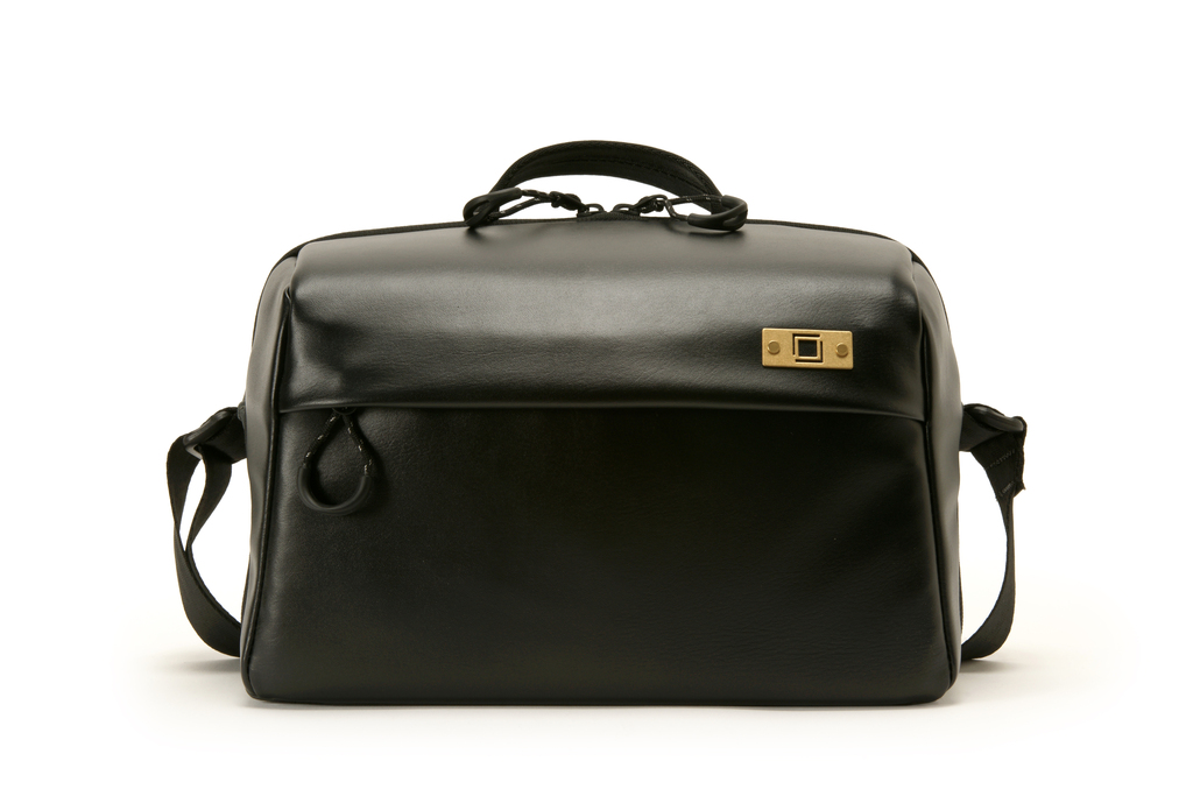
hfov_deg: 28.8
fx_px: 2320
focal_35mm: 70
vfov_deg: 19.5
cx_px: 596
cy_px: 398
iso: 100
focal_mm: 70
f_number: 22
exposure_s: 1/200
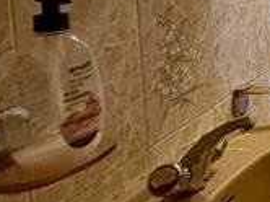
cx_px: 503
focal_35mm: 54
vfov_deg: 24.9
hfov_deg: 21.1
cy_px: -26
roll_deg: -2.3
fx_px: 421
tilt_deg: -6.5
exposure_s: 1/50
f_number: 2.2
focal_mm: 2.22
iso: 320
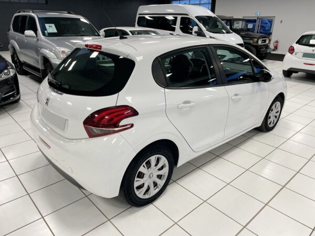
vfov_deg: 53.1
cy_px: 118
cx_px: 158
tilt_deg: -20.4
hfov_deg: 67.3
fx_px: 237
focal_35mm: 26
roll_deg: -2.0
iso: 125
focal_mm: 4.2
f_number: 1.6
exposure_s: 1/117
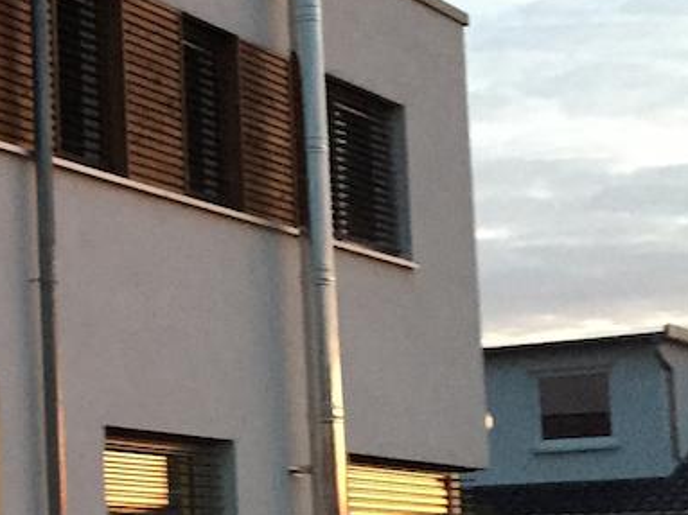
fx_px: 1927
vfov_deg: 15.2
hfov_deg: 17.8
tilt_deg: +7.6
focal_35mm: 97
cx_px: -393
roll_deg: -0.4
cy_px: 350
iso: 250
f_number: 2.2
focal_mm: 4.15
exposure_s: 1/20
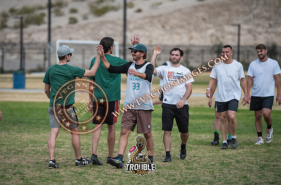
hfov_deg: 9.4
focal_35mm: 221
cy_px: 92
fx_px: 1713
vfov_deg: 6.2
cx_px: 128
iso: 160
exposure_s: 1/3200
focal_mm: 200
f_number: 3.2
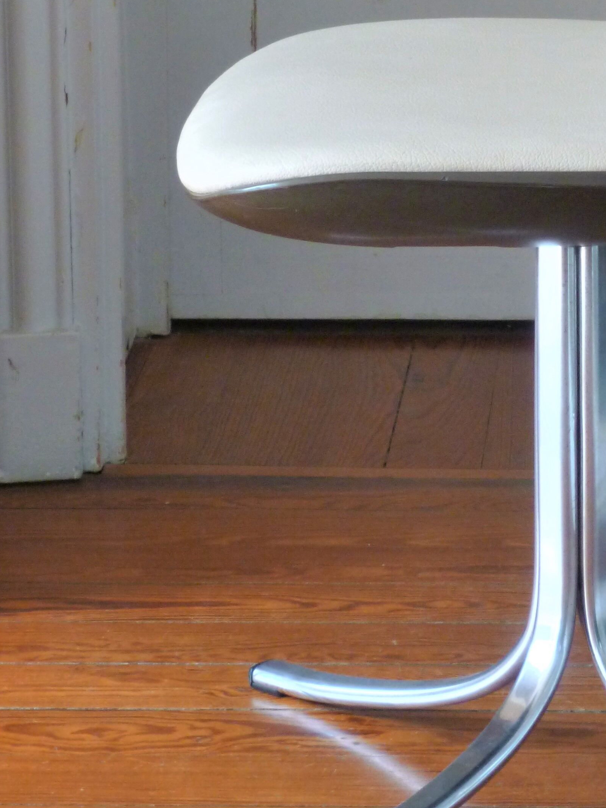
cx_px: 524
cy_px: 190
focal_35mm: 186
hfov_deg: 8.0
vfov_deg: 10.6
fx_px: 4342
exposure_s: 1/8
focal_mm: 15.3
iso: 200
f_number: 5
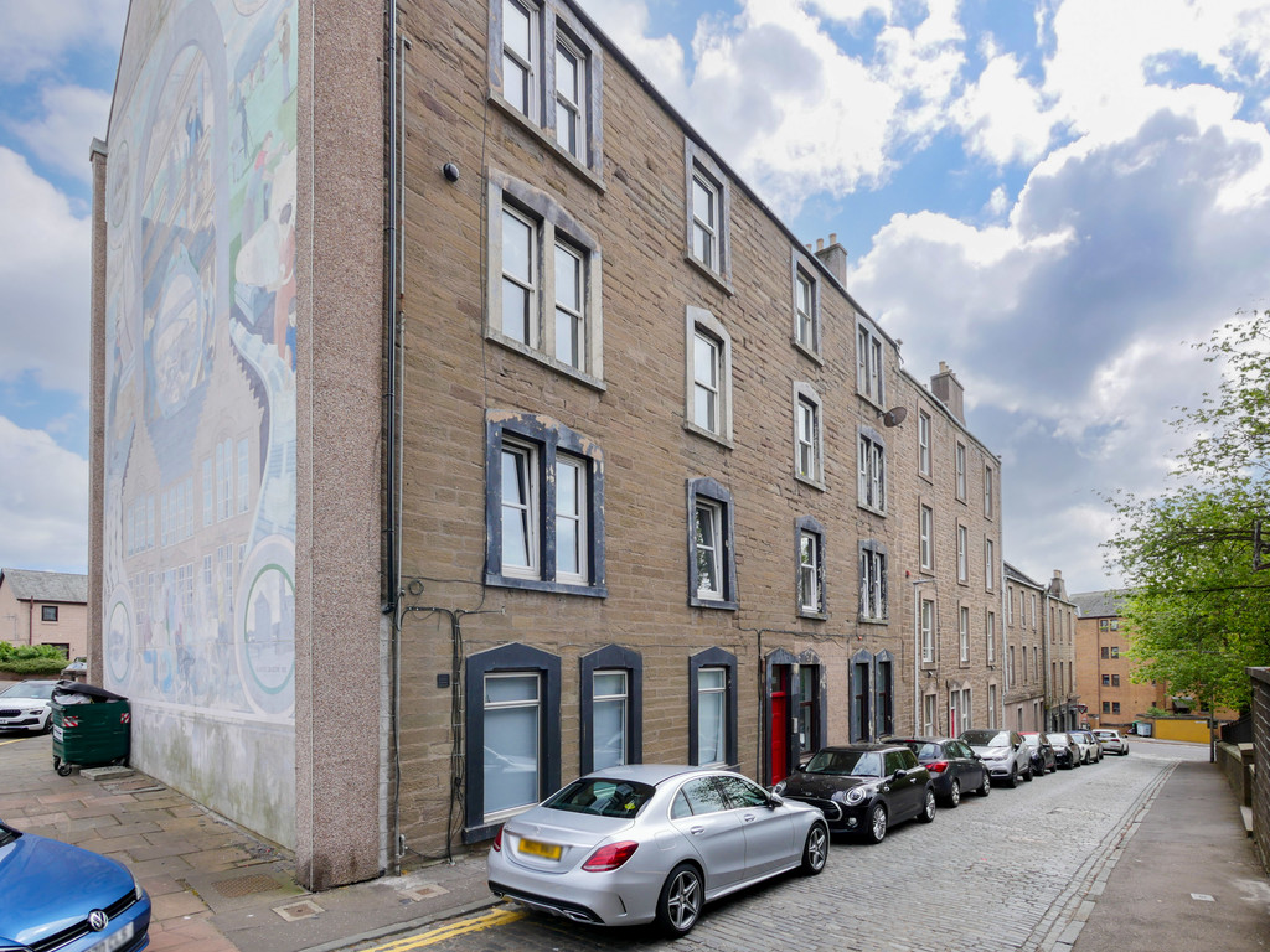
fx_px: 514
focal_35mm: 14
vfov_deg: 85.7
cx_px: 635
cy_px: 476
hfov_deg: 102.1
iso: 200
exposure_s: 1/250
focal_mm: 7
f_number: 6.3
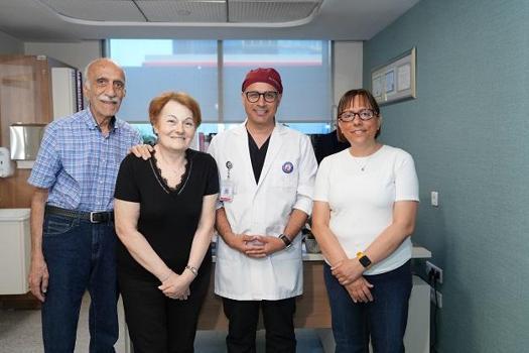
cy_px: 176
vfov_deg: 40.0
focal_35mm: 33
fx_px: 485
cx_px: 264
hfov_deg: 57.2
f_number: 2.8
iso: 250
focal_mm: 33
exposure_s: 1/50
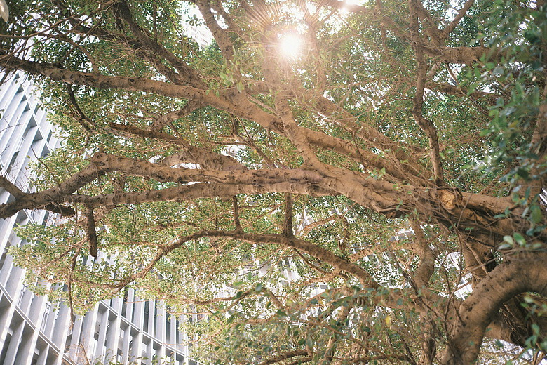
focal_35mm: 35
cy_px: 182
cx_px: 274
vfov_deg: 37.9
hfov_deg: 54.4
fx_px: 532
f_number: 2.2
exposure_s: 1/125
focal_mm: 35
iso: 200
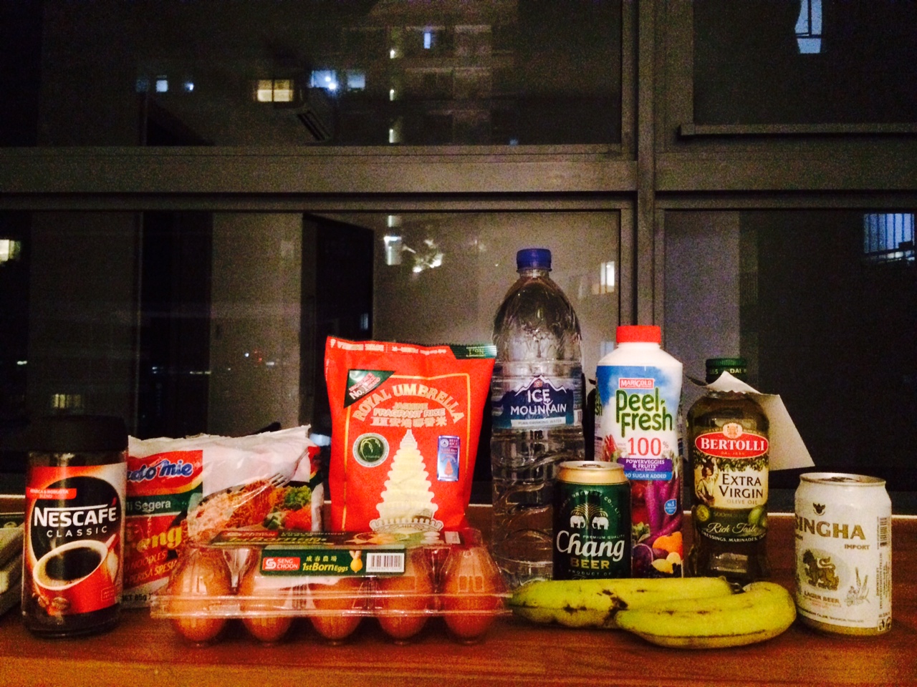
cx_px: 458
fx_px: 795
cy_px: 344
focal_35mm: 30
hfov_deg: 60.0
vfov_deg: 46.8
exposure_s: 1/15
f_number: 2.2
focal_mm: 4.12
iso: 800
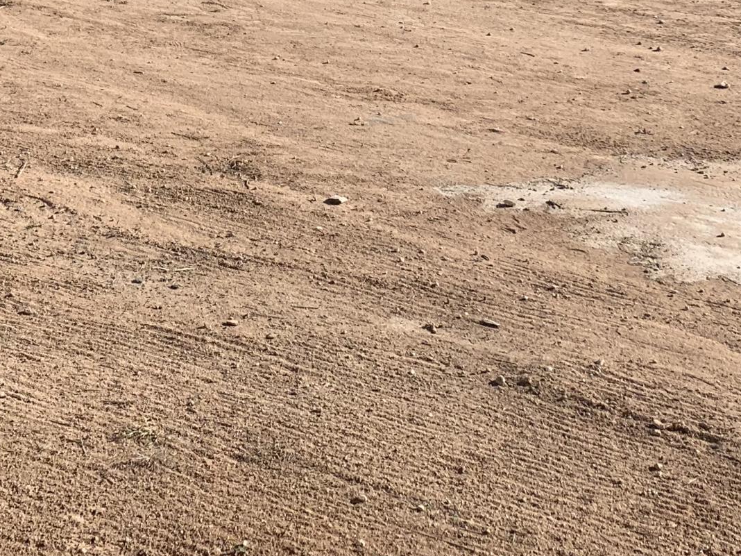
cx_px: 169
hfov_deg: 26.3
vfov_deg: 18.8
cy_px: -148
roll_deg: +0.7
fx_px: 1563
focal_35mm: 73
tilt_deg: -8.3
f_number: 1.8
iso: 25
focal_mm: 4.25
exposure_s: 1/2208
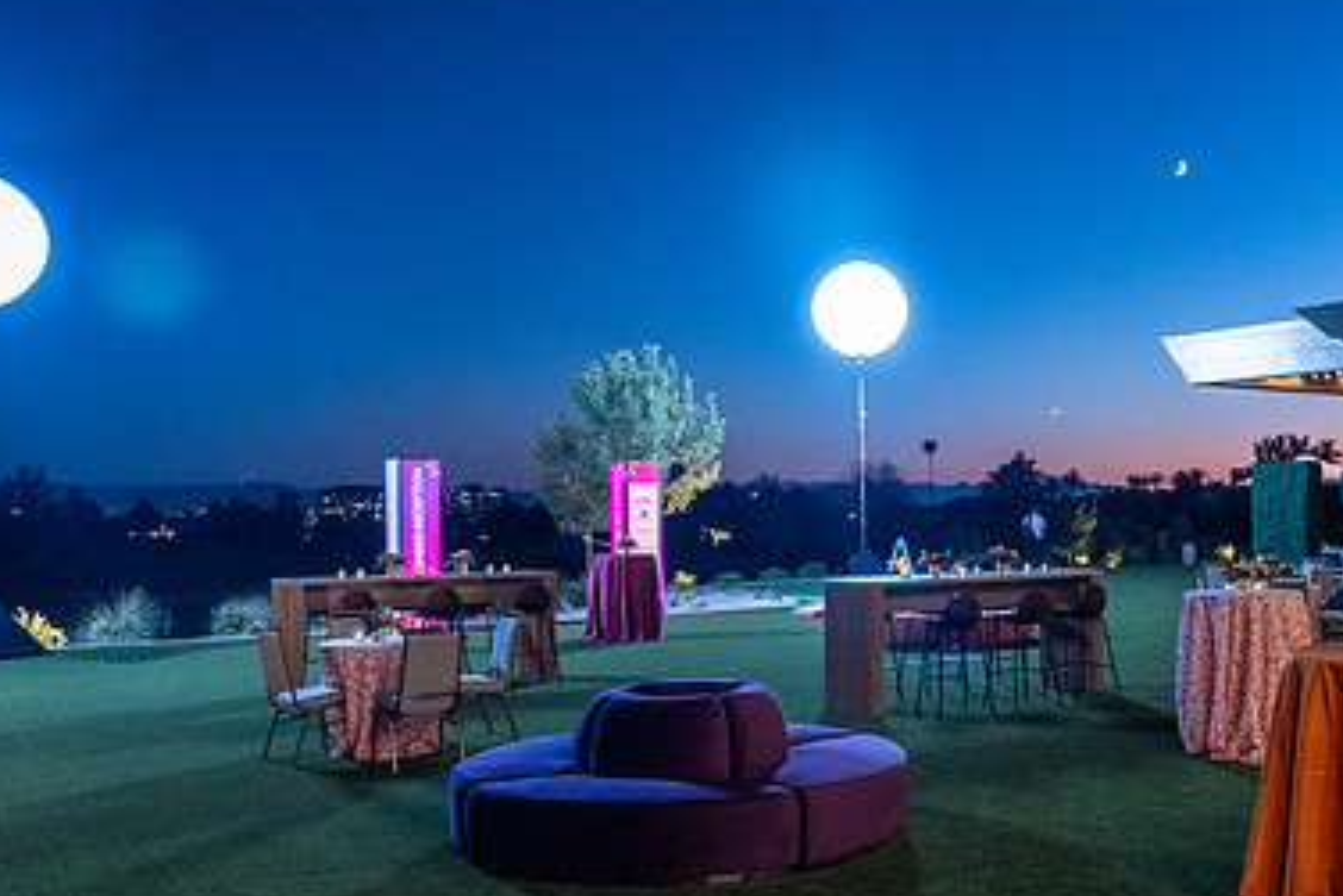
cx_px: 904
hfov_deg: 50.9
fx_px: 1381
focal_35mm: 37
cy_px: 469
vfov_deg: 36.0
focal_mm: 24
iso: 3200
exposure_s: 1/25
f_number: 4
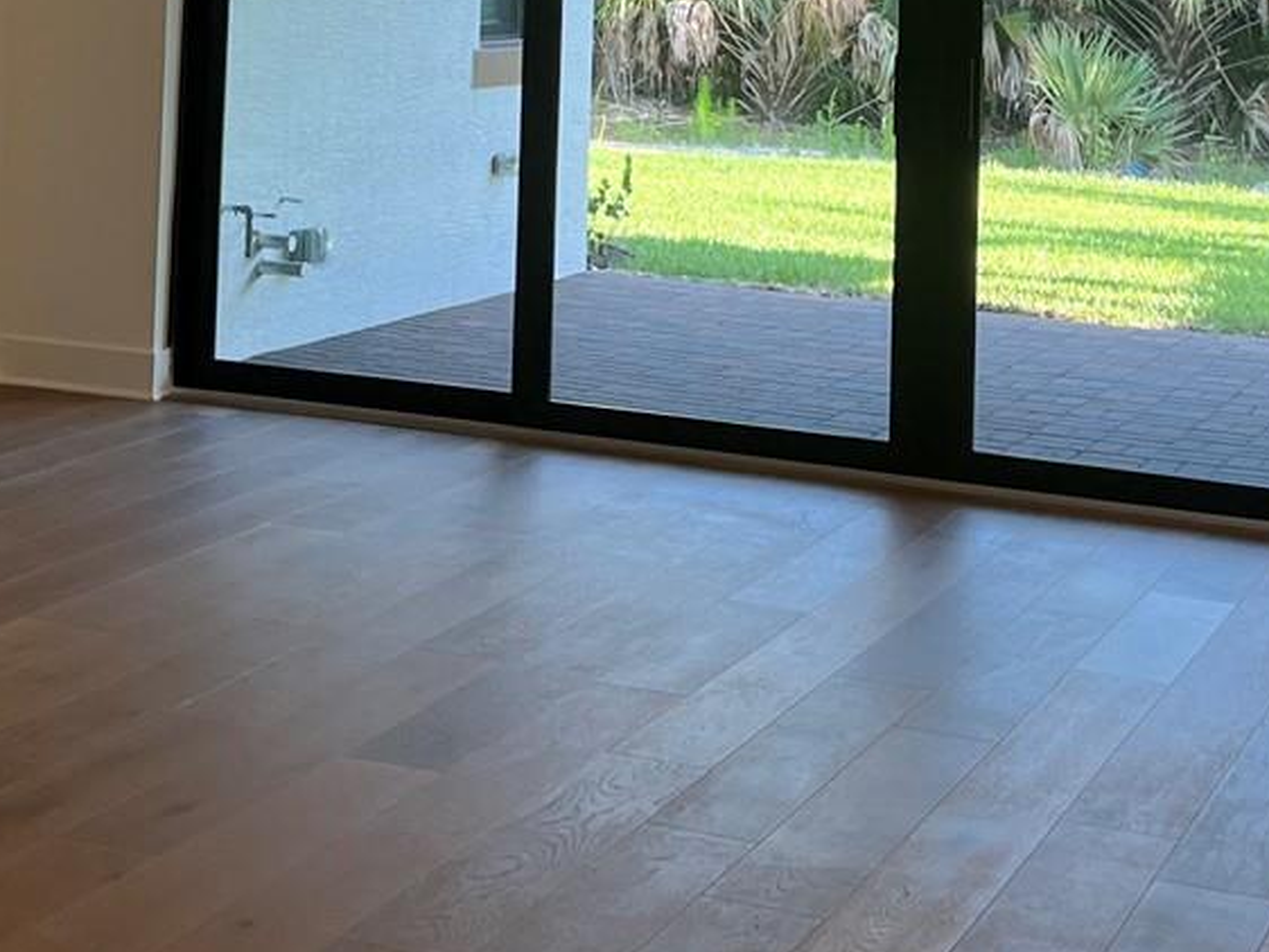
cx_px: 506
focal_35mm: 74
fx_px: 2714
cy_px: -122
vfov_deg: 19.0
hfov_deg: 26.3
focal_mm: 5.7
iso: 64
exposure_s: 1/120
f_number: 1.5
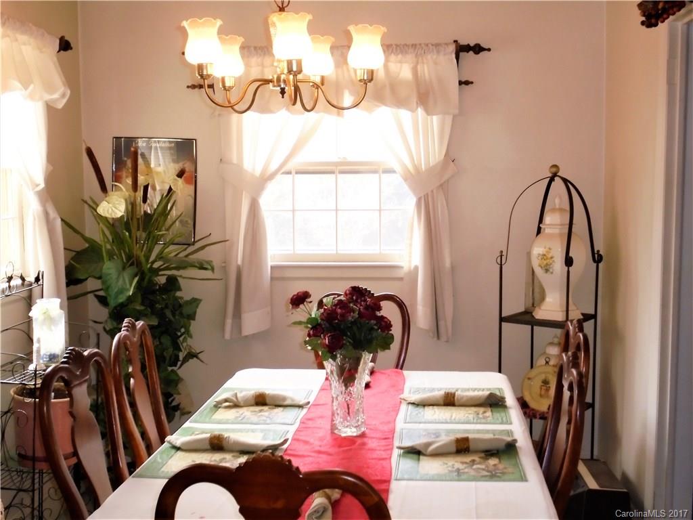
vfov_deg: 33.6
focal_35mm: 43
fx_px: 861
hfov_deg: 43.9
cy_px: 260
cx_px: 346
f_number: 4.5
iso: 320
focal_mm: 7.8
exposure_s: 1/50
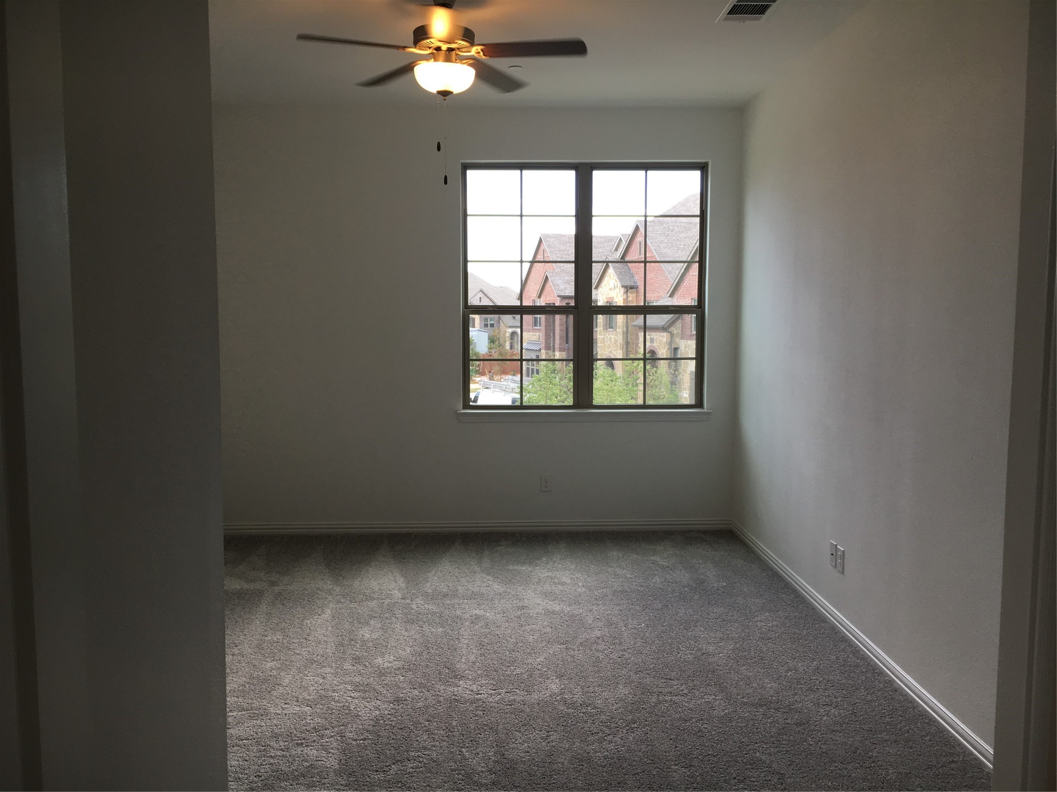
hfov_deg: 61.7
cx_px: 528
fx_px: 886
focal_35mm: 29
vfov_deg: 48.2
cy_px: 396
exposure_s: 1/120
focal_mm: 4.15
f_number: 2.2
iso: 40
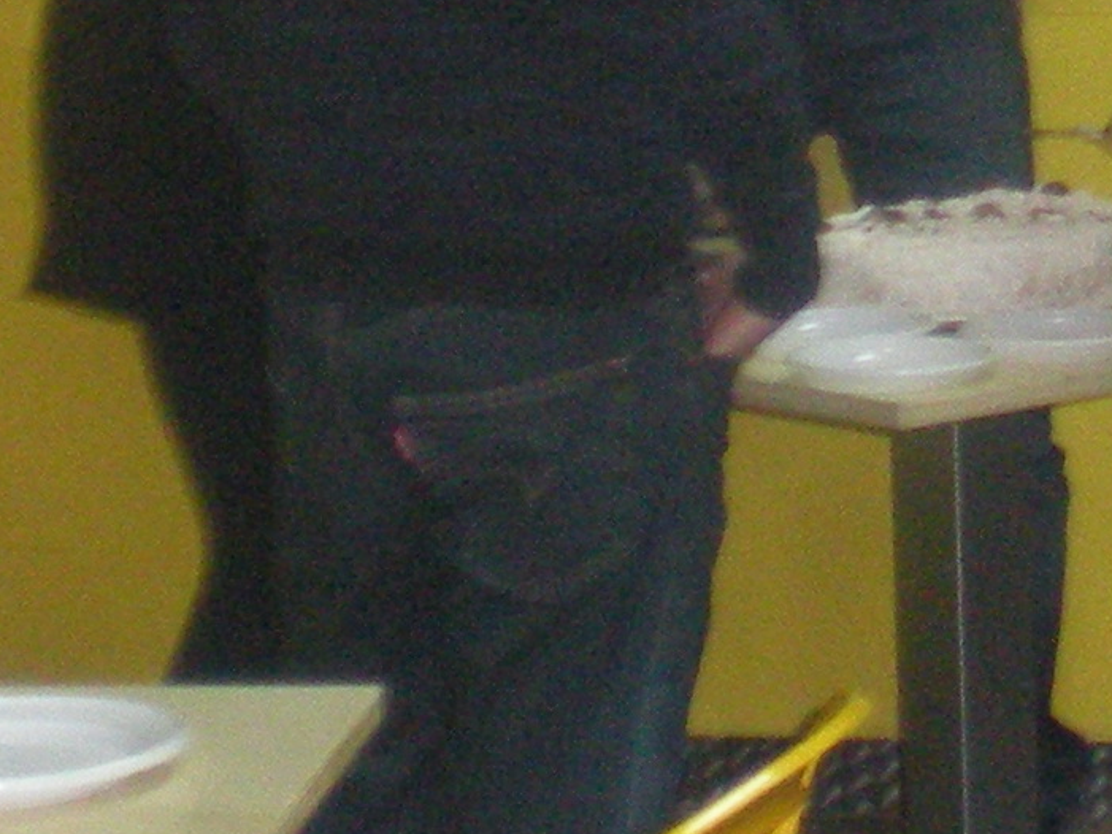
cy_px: -820
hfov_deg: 11.0
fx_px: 5687
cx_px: 1180
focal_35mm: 177
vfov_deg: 8.0
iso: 320
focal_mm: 6.3
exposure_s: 1/60
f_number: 3.1
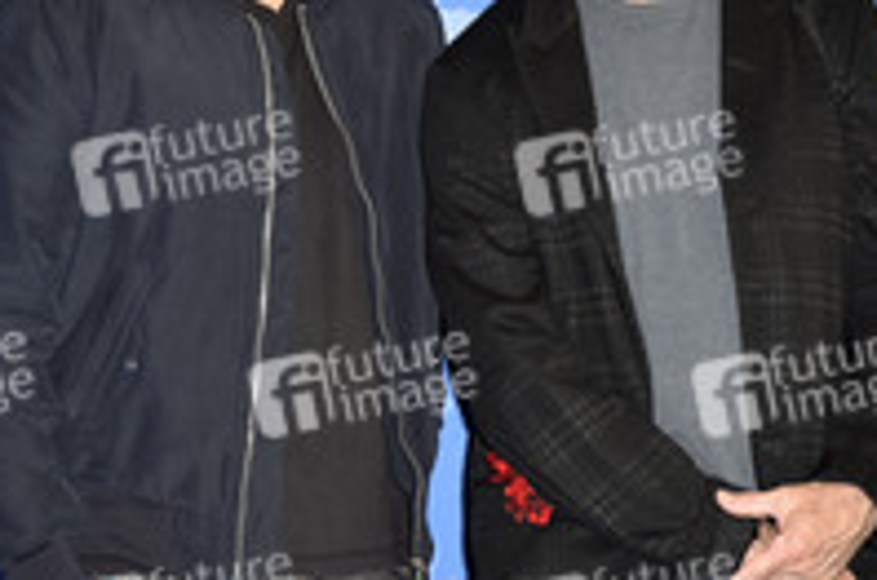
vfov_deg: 7.0
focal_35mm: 194
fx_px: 4715
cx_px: 689
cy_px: 275
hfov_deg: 10.6
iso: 640
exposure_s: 1/160
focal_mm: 85
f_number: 5.6
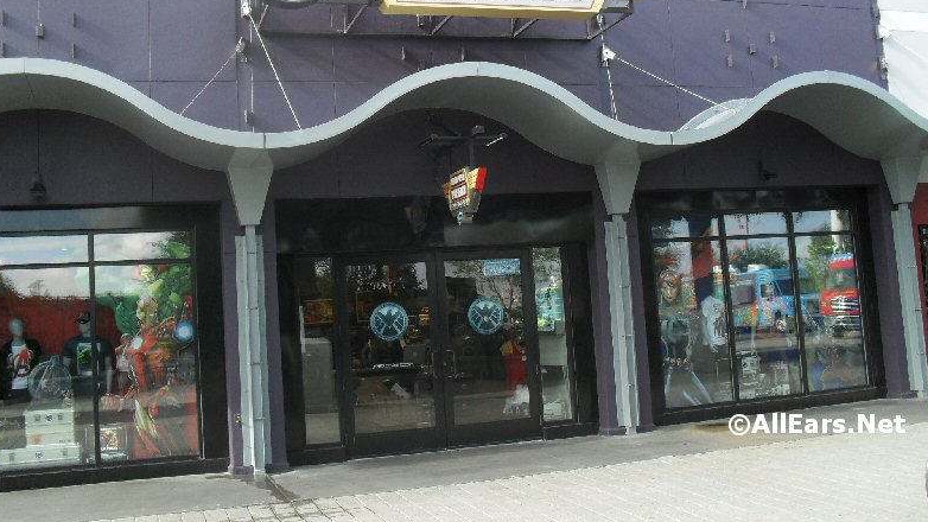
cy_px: 178
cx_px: 463
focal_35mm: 39
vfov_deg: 30.2
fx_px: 960
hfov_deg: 51.6
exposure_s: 1/250
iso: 100
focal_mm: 6.3
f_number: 3.2
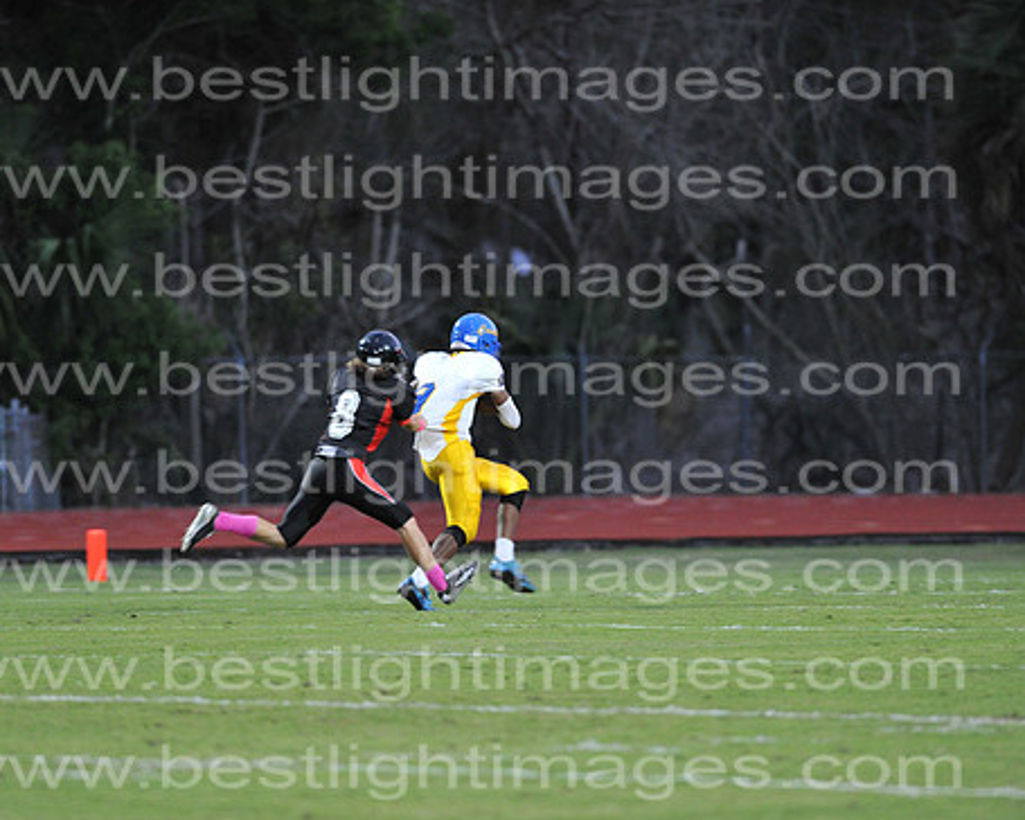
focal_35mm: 359
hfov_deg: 5.4
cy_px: 428
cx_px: 455
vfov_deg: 4.3
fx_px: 10891
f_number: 4
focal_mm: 300
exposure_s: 1/250
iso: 3200
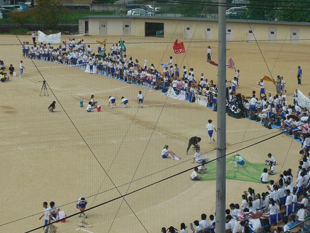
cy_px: 116
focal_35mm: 124
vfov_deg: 12.0
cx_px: 155
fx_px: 1110
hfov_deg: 15.9
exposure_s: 1/1000
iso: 125
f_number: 5.7
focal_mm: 22.1
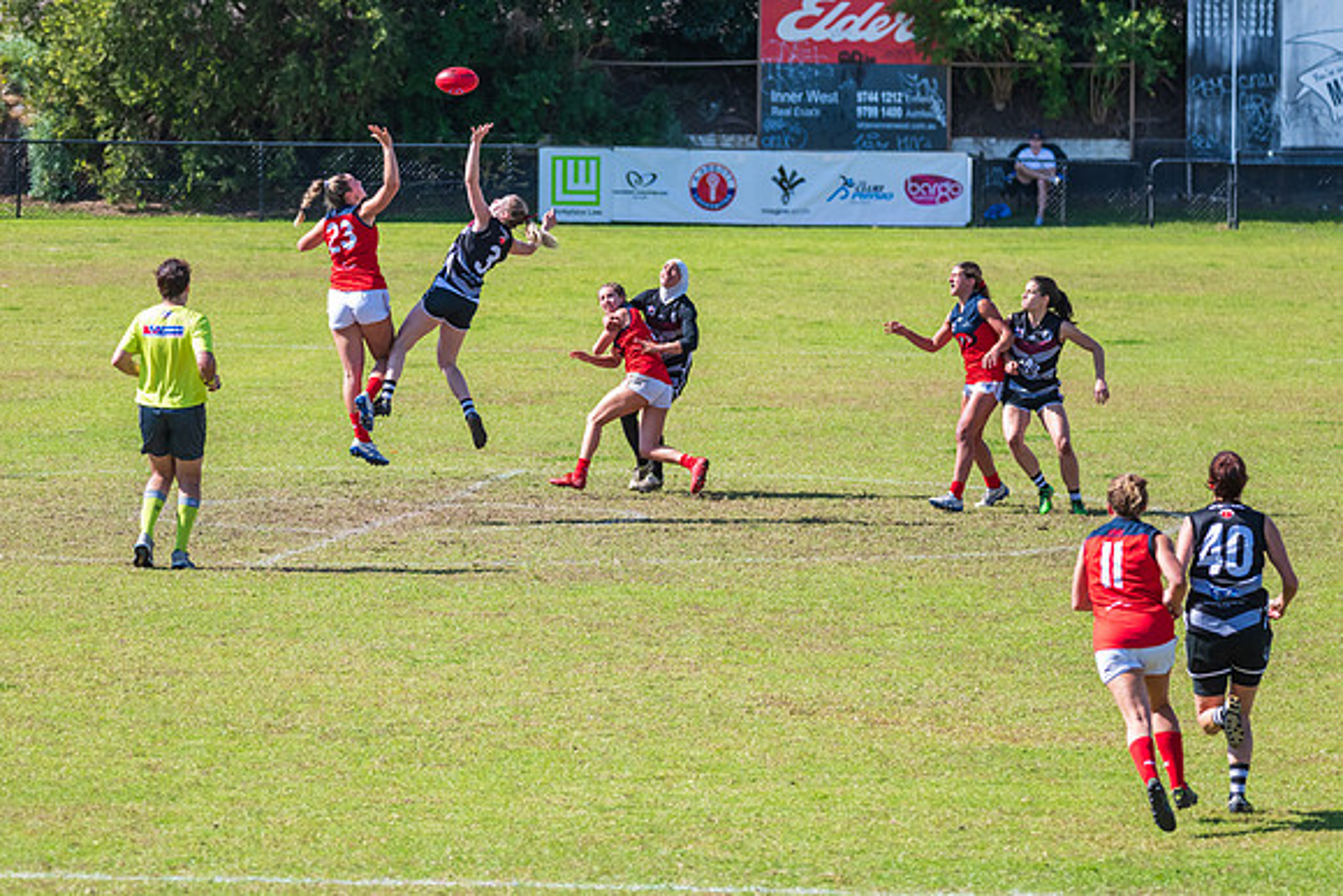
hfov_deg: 7.0
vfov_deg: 4.7
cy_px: 414
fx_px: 10928
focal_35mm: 293
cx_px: 565
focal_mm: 240
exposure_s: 1/2000
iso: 800
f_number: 6.3
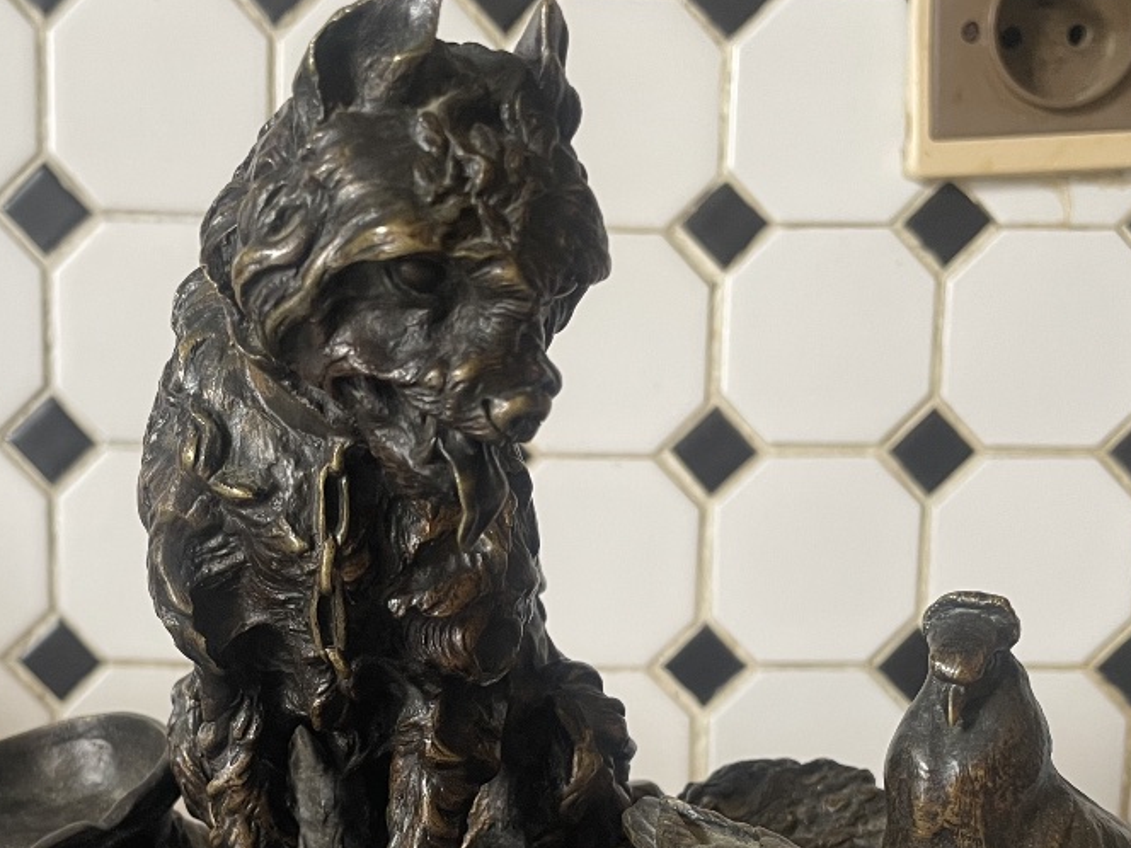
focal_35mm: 47
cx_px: 453
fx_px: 1536
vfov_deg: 29.6
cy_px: 758
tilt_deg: -8.8
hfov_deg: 40.3
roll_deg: -0.8
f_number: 1.6
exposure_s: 1/50
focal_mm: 4.2
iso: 100
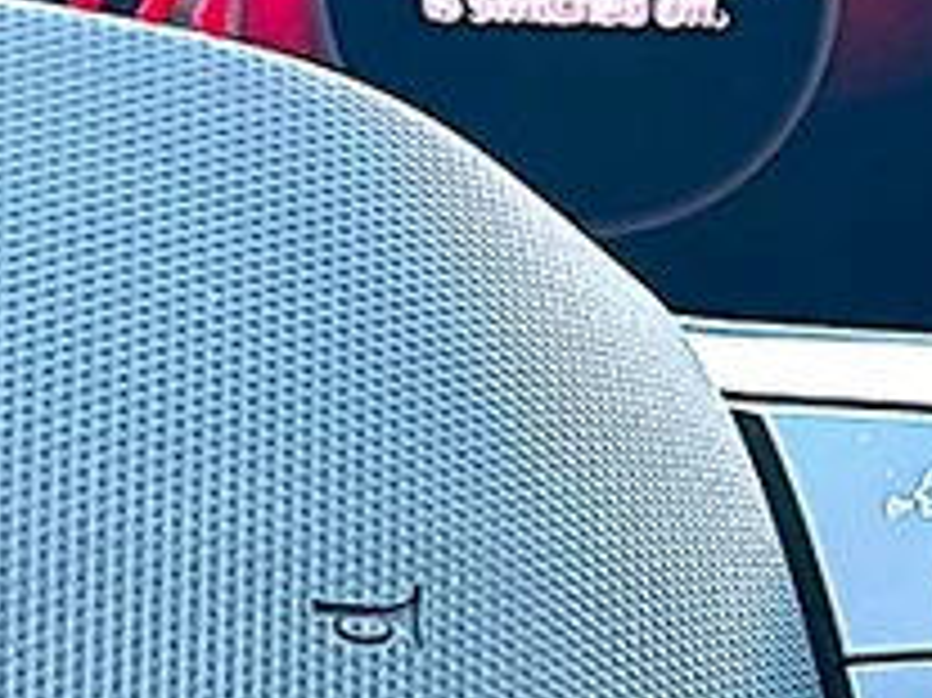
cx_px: 1418
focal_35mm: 159
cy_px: 682
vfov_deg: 9.3
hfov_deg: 11.9
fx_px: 4278
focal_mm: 6.86
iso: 64
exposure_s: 1/99
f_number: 1.78
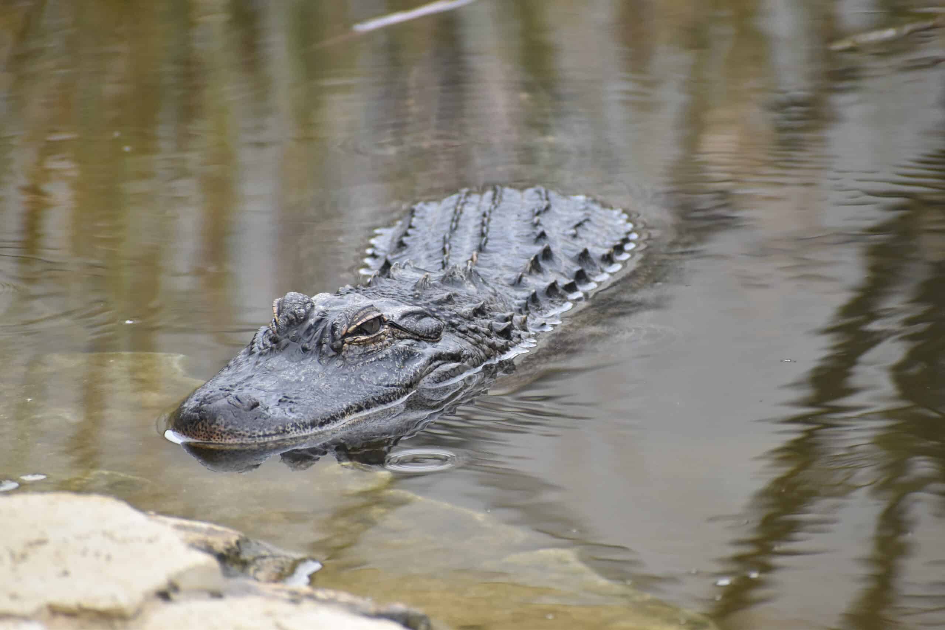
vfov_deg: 3.1
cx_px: 472
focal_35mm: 450
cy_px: 315
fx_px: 11812
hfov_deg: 4.6
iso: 1400
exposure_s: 1/500
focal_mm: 300
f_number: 6.3
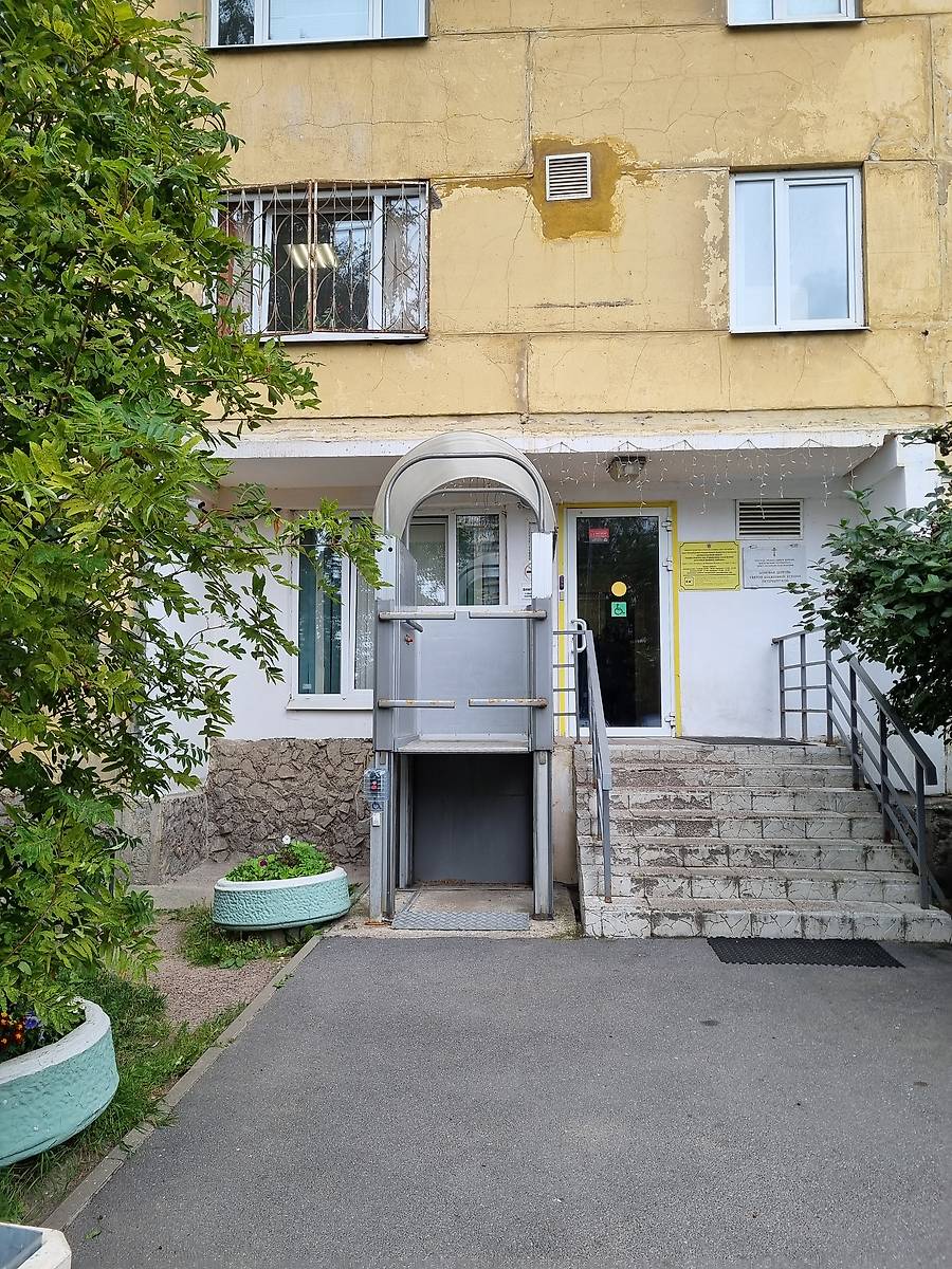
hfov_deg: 53.1
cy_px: 634
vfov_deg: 67.3
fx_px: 953
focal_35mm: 26
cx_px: 476
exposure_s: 1/708
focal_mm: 5.4
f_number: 1.8
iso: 50
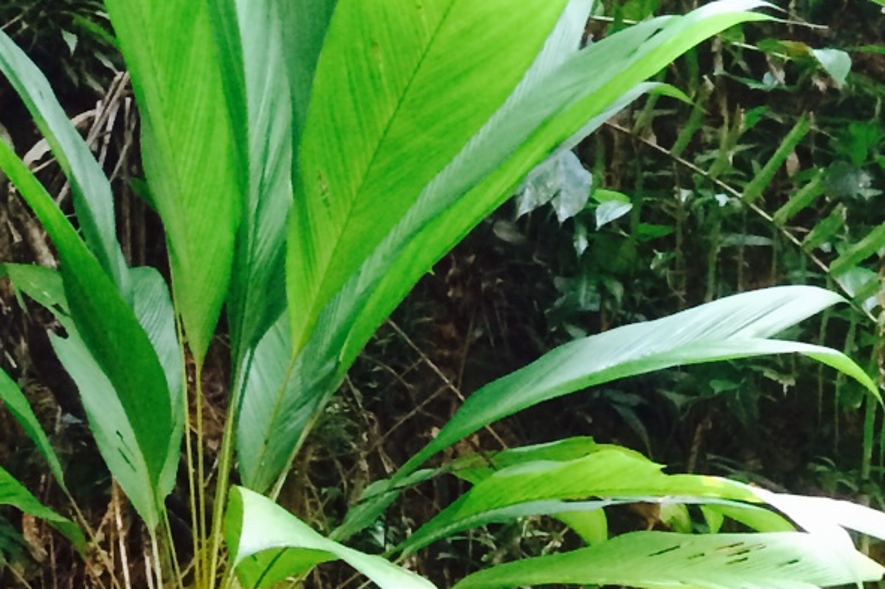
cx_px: 211
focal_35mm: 108
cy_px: 1181
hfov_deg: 18.8
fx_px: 2653
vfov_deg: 11.4
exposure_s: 1/30
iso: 200
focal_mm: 4.12
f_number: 2.2
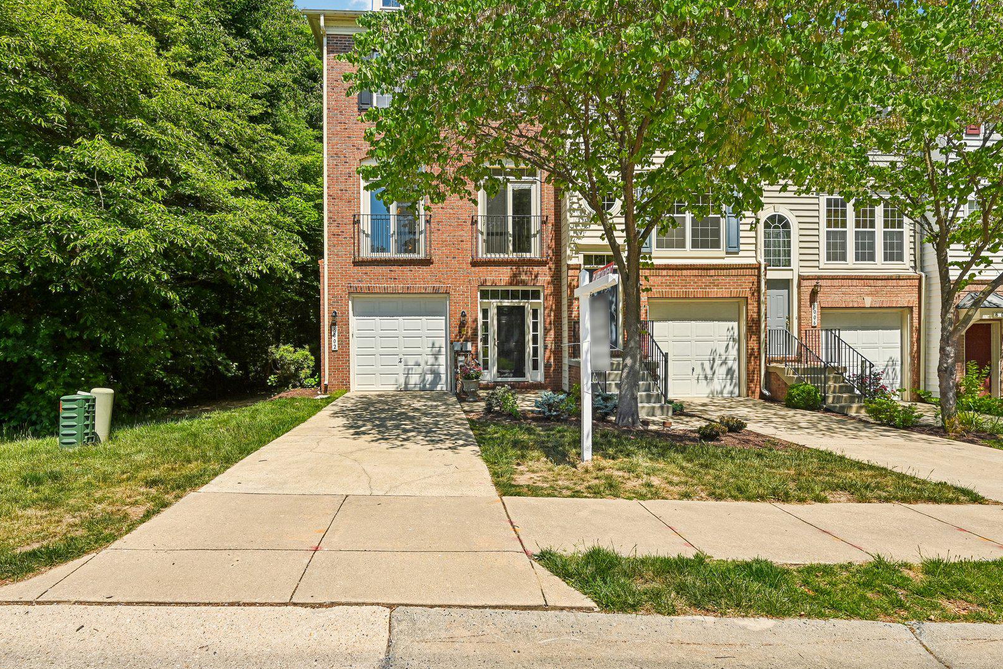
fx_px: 501
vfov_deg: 67.3
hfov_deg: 89.7
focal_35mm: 18
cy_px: 350
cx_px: 450
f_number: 8
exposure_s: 1/500
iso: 100
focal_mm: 14
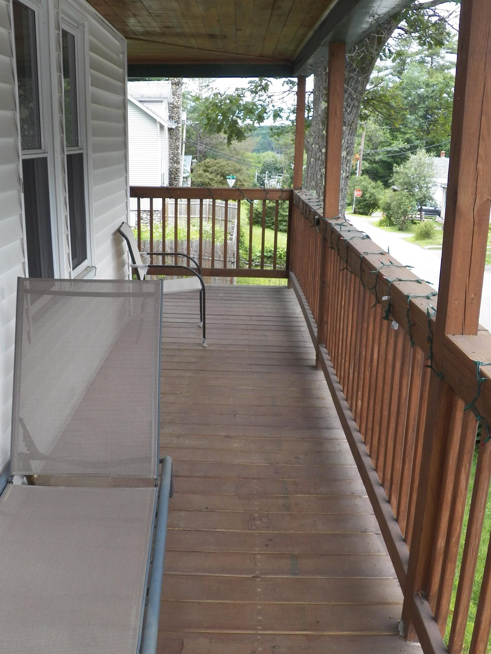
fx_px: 662
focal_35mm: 35
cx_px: 229
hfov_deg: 40.7
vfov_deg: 52.6
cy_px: 348
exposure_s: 1/160
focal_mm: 4.9
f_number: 4
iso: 125
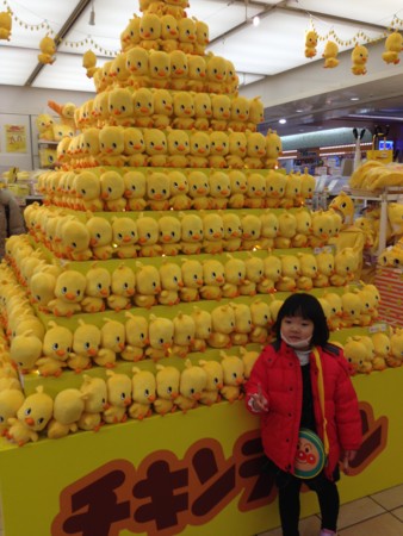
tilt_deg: -8.9
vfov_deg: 55.3
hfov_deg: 43.0
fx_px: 512
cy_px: 268
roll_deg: -1.3
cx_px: 202
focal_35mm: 33
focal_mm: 4.12
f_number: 2.4
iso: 50
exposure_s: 1/60
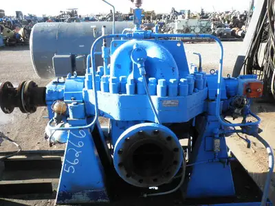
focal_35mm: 35
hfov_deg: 52.6
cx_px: 138
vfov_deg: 40.7
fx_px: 278
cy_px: 103
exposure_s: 1/160
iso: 64
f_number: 3.2
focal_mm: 6.1
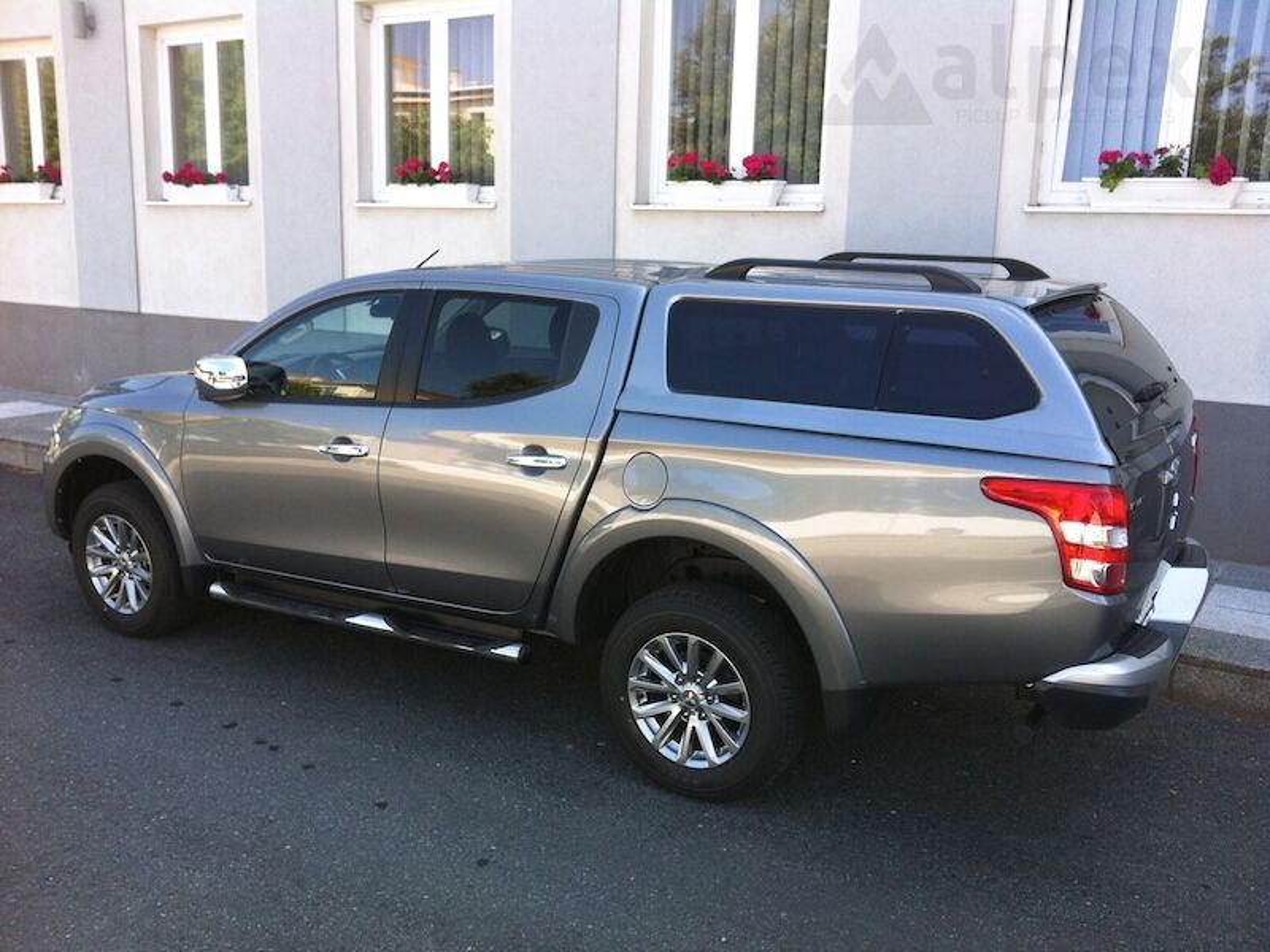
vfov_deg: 40.7
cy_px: 476
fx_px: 1284
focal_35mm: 35
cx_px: 635
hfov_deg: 52.6
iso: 80
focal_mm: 3.85
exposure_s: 1/282
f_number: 2.8
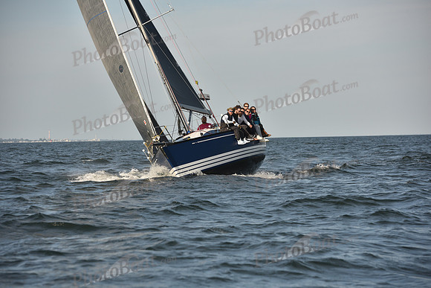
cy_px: 144
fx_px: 1676
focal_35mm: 140
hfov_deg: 14.7
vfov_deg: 9.8
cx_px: 216
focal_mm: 140
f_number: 5
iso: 250
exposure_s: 1/800
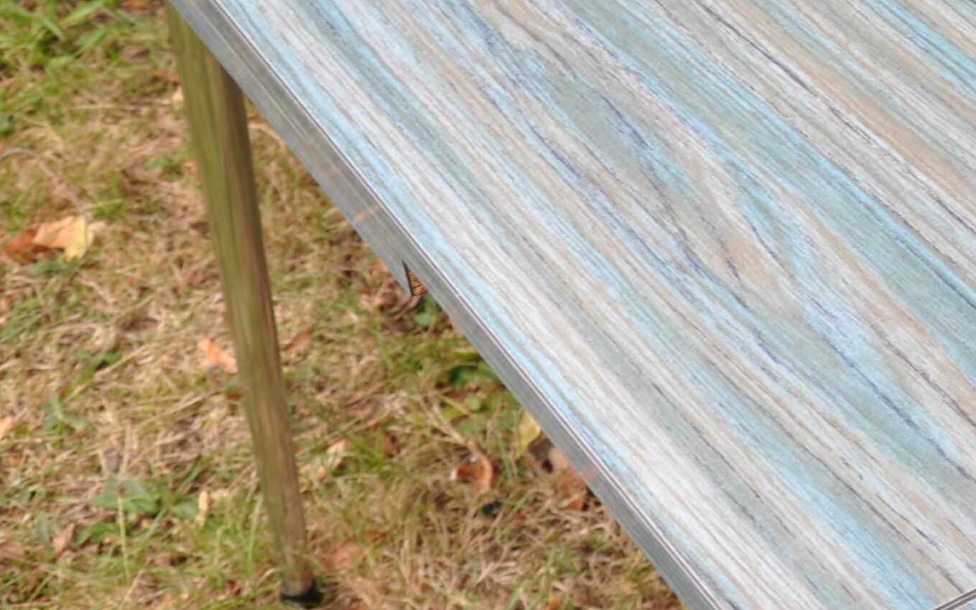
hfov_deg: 16.7
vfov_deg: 11.3
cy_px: 210
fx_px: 3086
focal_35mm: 116
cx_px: 1365
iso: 200
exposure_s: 1/60
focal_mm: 24
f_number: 8
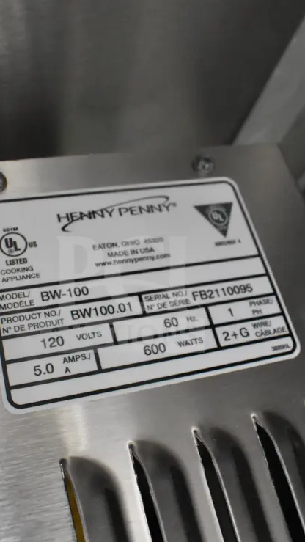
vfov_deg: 56.5
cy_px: 294
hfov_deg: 33.6
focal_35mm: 35
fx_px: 503
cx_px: 122
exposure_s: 1/100
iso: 6400
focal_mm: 18
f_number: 5
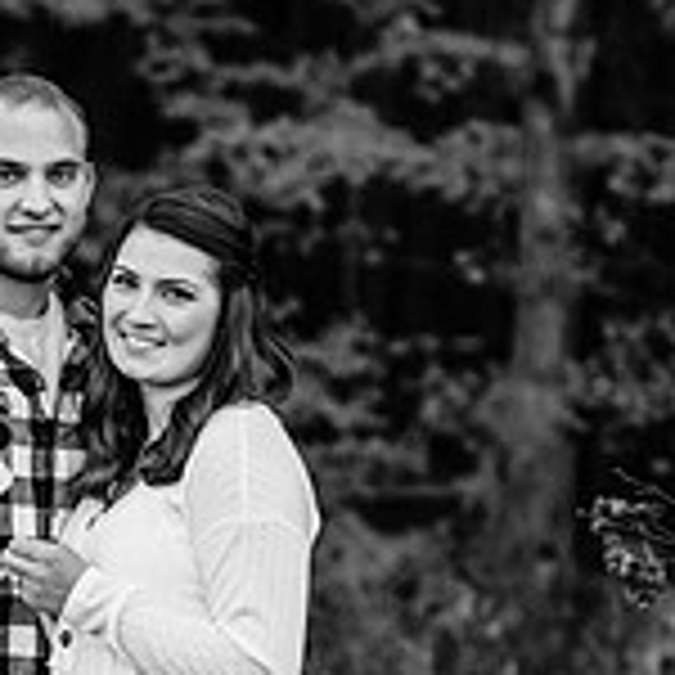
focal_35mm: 216
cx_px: 36
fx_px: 4765
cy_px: 698
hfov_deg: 8.1
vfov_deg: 8.1
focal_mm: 85
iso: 320
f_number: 2.8
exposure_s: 1/200
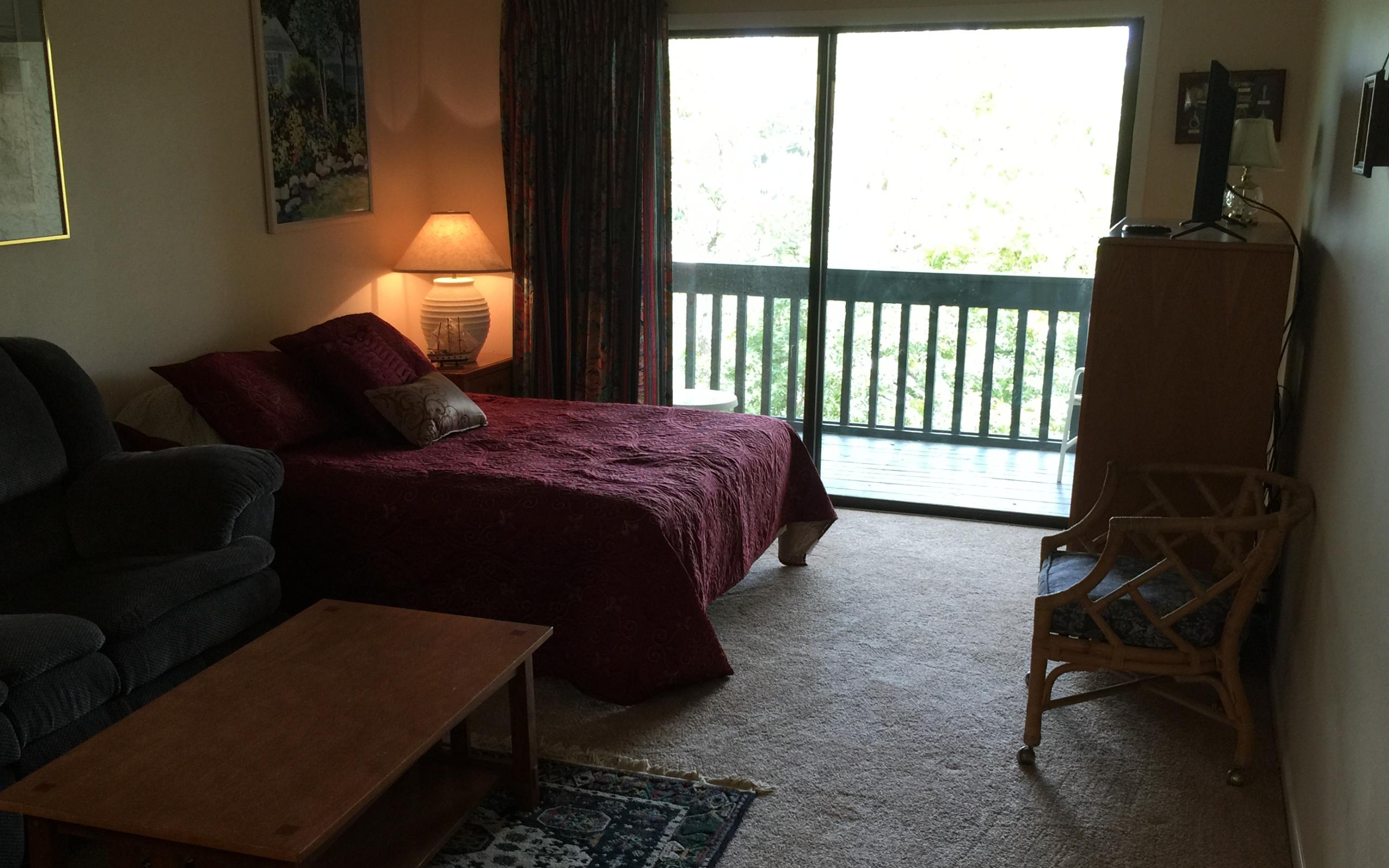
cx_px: 648
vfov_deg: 35.3
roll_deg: -1.2
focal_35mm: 36
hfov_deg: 54.0
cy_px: 488
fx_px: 1363
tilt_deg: -13.0
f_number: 2.2
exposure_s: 1/30
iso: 40
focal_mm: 4.15
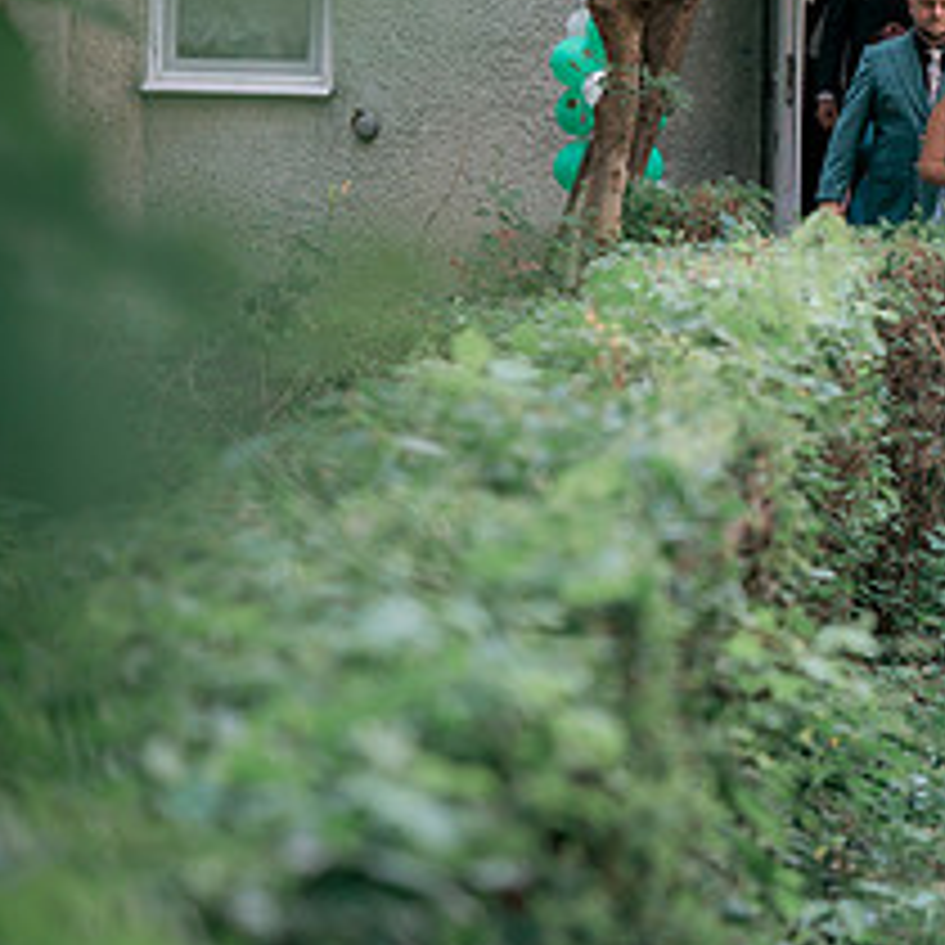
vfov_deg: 8.8
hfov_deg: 8.6
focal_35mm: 199
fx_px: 6146
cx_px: 1287
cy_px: 328
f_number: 2.8
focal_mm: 85
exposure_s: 1/320
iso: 320
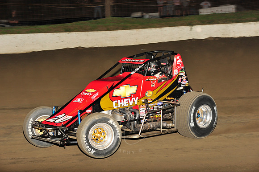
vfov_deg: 13.7
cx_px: 130
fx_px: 719
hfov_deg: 20.4
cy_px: 86
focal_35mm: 100
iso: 800
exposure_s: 1/320
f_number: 6.3
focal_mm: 100
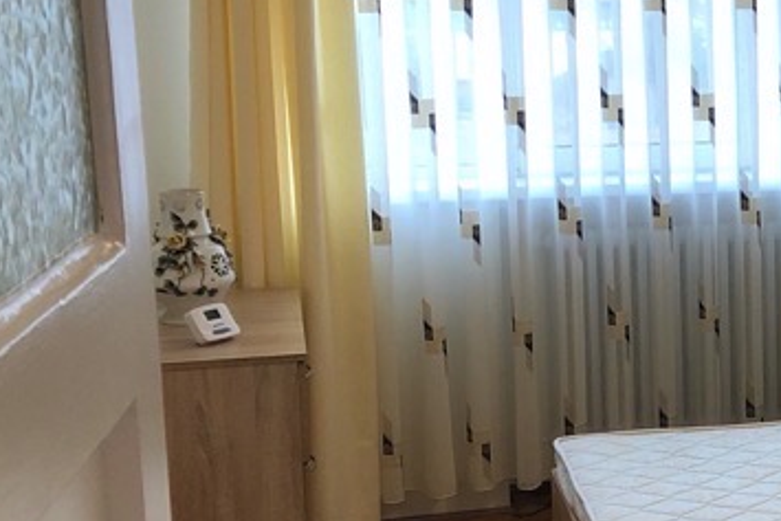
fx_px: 1823
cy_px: 262
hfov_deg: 21.0
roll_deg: -1.1
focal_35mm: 84
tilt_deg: -9.1
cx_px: 1118
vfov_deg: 16.3
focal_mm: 4
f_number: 1.8
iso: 40
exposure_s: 1/33
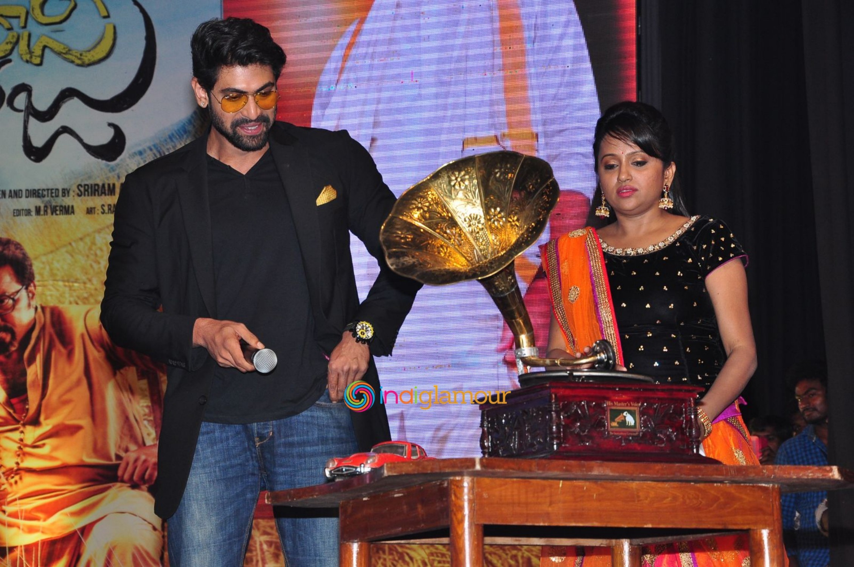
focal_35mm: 112
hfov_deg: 18.2
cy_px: 284
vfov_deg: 12.1
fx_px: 2666
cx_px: 427
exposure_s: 1/125
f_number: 8
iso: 640
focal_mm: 75
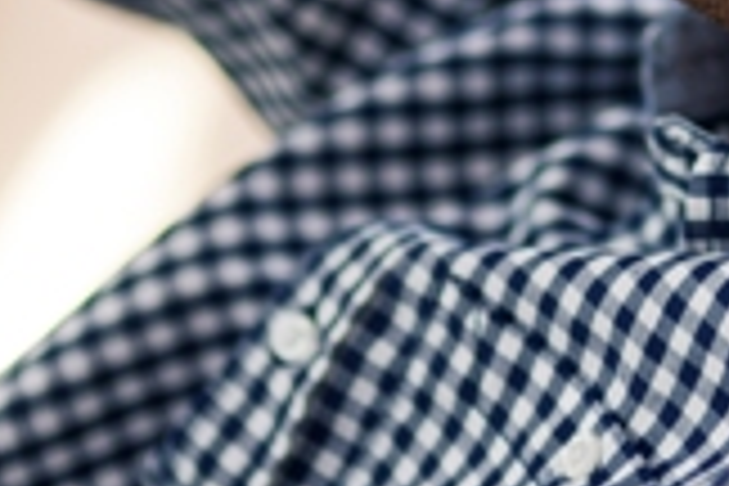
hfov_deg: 6.5
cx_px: 716
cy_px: -225
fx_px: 6358
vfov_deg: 4.4
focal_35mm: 314
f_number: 1.6
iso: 100
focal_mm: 85
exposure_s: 1/80
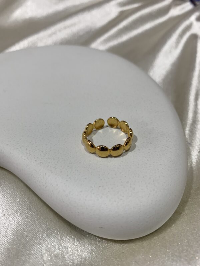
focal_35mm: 26
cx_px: 100
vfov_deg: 67.3
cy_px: 133
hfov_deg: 53.1
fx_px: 200
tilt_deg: -52.3
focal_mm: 4.25
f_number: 1.8
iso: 100
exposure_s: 1/100
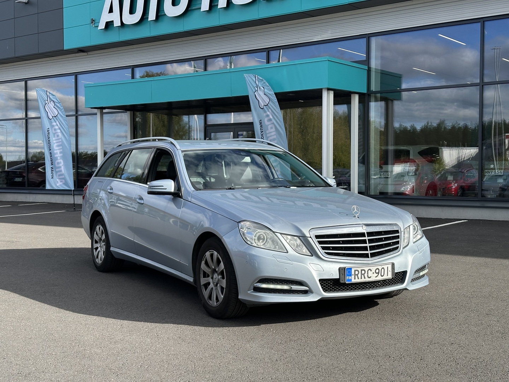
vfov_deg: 30.3
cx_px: 254
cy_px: 191
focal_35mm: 48
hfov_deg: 39.7
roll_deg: -0.1
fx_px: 706
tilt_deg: -1.3
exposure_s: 1/2976
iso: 64
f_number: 1.78
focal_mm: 6.86
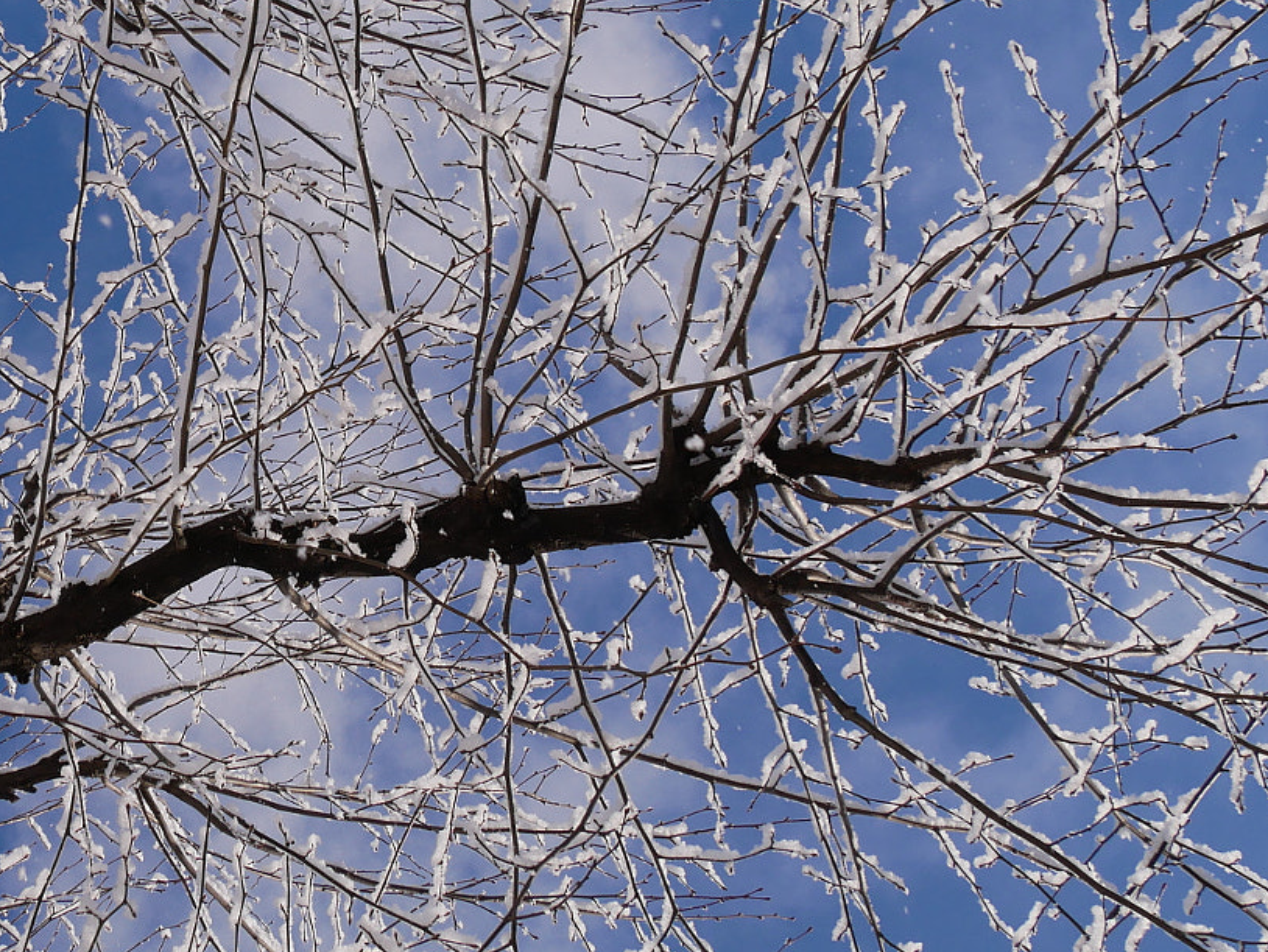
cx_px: 182
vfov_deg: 24.8
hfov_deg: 31.5
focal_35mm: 59
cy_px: 369
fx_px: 2162
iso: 200
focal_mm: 15
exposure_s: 1/500
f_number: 8
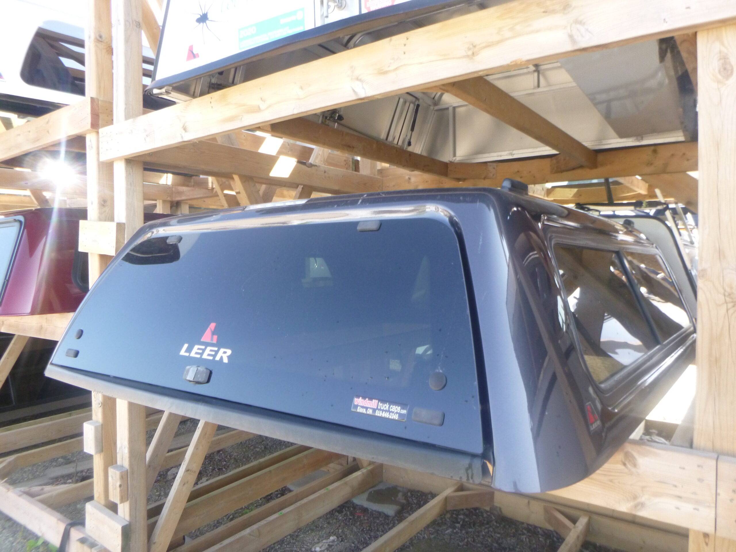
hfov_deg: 69.4
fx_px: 532
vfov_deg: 54.9
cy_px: 276
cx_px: 368
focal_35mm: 25
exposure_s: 1/60
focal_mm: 4.5
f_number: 3.9
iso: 200
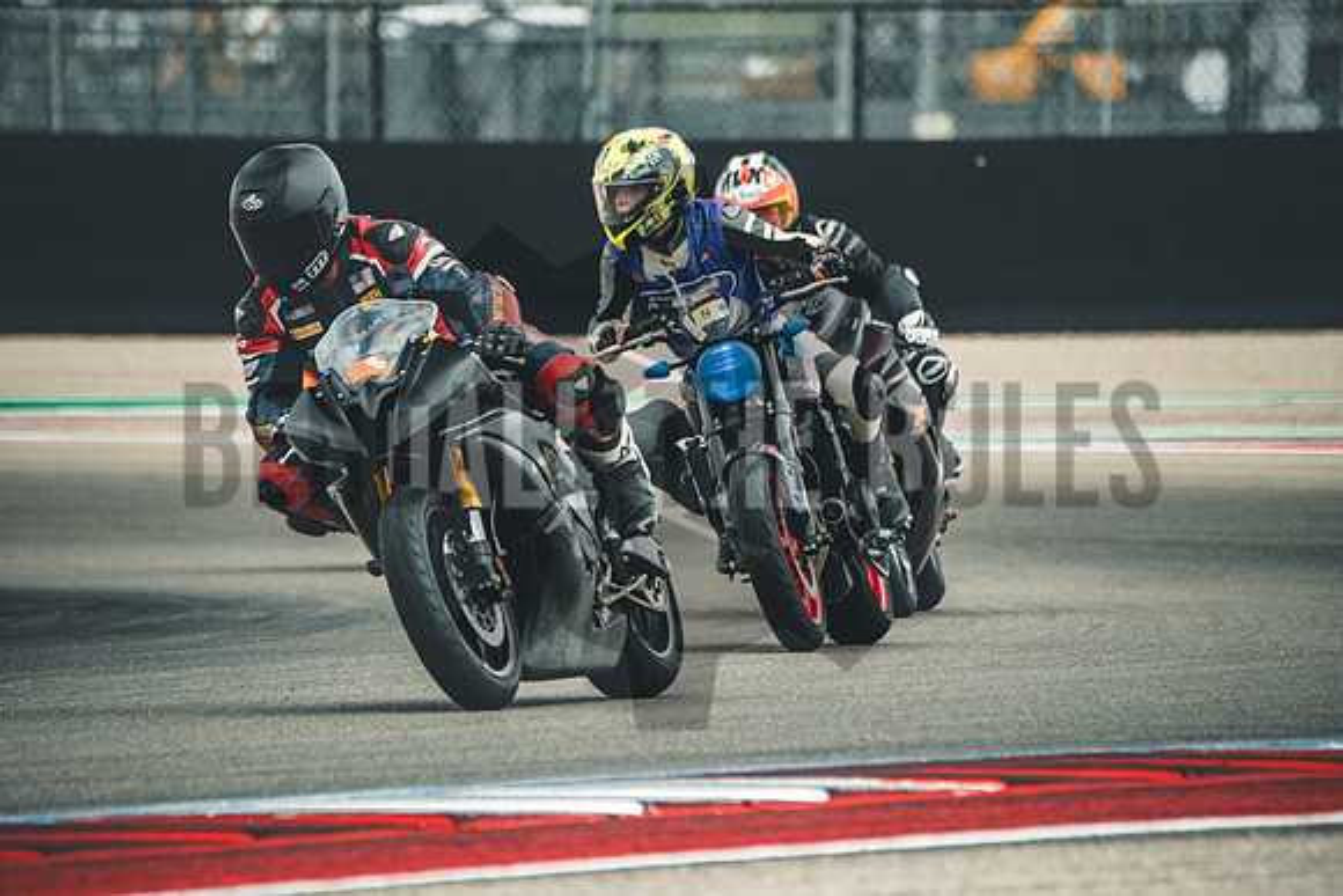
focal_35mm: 600
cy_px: 448
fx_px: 22388
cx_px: 672
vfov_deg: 2.3
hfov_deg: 3.4
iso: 1600
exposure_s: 1/1250
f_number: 5.6
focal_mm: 400
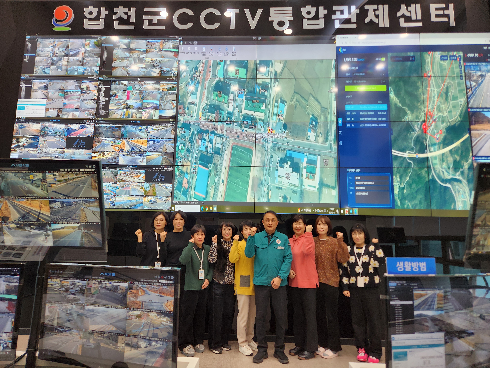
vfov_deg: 58.9
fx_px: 326
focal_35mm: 23
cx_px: 245
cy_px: 184
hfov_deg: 73.9
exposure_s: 1/120
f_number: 1.8
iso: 160
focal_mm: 5.4
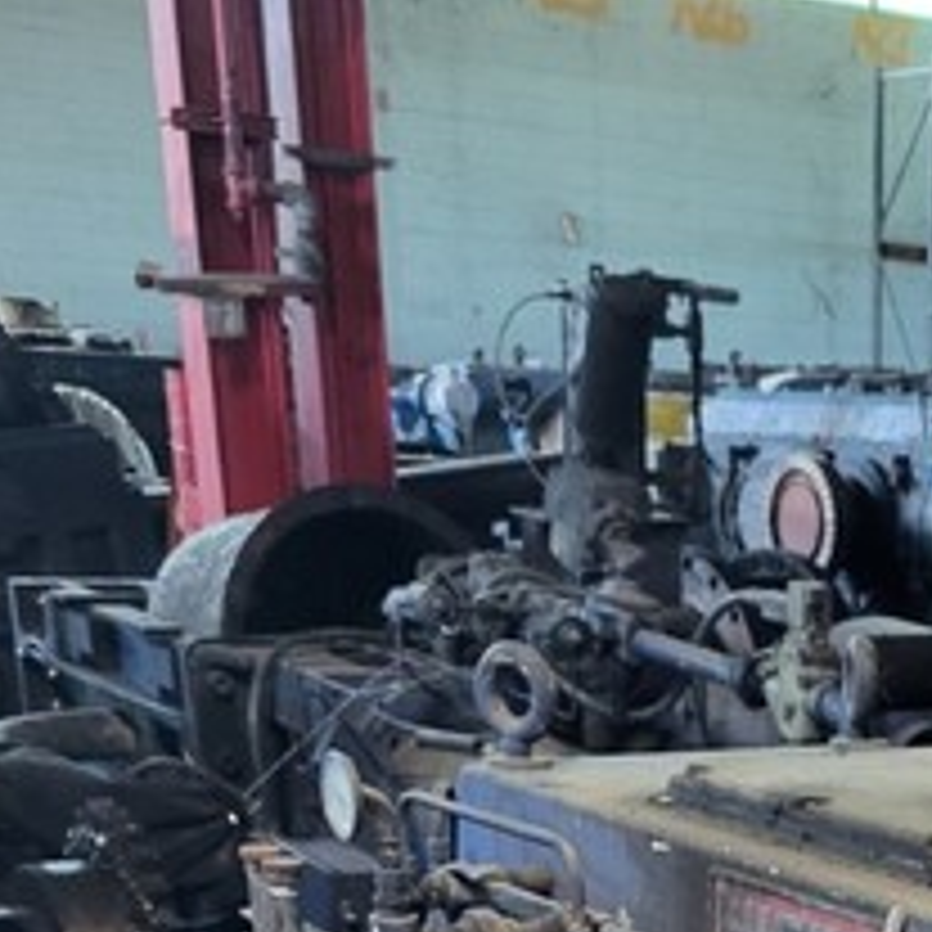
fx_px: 2163
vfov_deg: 20.5
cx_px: 995
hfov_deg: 23.0
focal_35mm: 71
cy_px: 1436
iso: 640
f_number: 1.8
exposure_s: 1/24
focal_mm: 5.4
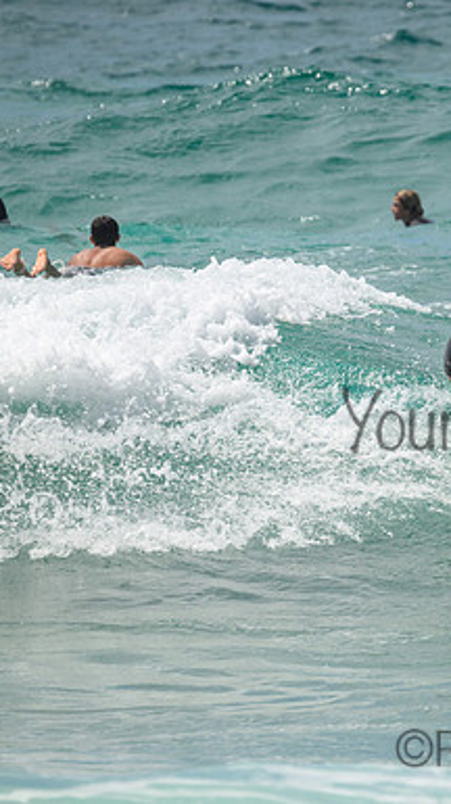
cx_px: 557
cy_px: 402
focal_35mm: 869
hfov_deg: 1.4
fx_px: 18511
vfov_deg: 2.5
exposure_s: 1/2000
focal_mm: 550
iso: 560
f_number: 11
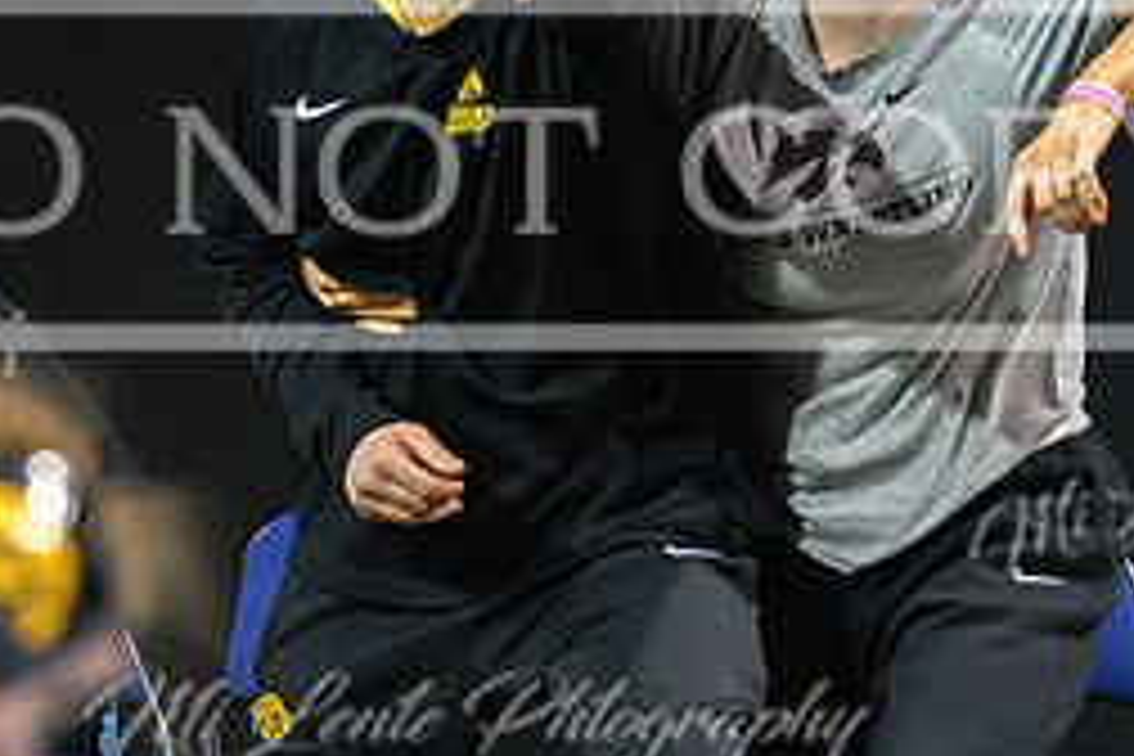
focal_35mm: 697
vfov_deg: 2.0
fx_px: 21954
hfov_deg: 3.0
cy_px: 263
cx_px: 474
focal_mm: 200
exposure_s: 1/800
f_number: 2.8
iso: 4000
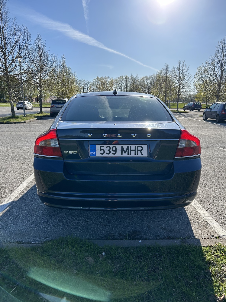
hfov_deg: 53.1
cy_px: 151
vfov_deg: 67.3
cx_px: 113
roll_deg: -0.6
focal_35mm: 26
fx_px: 226
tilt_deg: -12.1
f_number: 1.5
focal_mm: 5.7
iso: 50
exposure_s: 1/4444
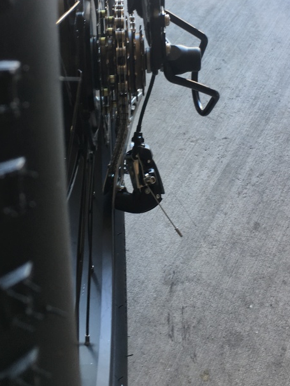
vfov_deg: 36.6
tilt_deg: -45.8
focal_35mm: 51
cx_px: 135
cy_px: 96
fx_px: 569
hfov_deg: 28.6
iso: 25
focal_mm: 4.15
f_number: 2.2
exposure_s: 1/30
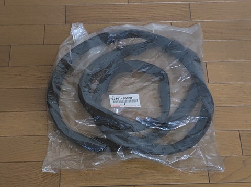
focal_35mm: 23
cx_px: 126
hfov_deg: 74.0
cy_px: 94
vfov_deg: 58.8
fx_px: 167
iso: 1242
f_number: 1.9
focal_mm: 5.6
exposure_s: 1/60
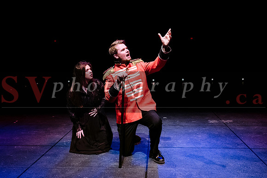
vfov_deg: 31.9
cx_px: 118
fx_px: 311
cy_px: 83
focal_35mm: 42
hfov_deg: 46.4
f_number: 2.8
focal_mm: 35
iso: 1600
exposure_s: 1/200
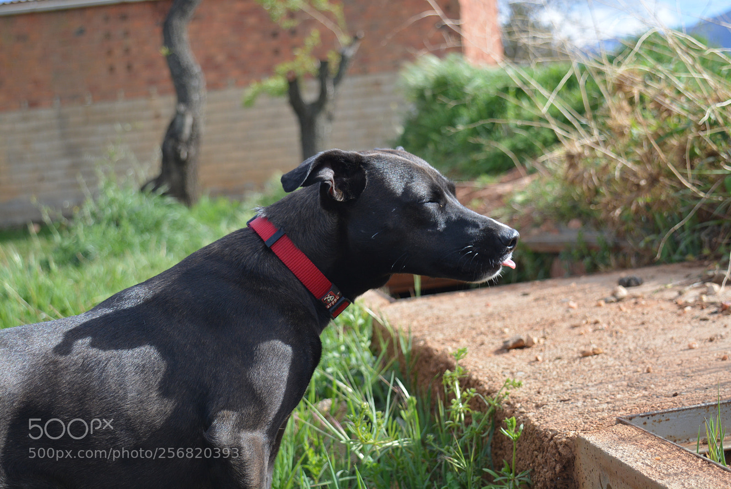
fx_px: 1219
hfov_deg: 33.4
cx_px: 366
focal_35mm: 60
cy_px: 244
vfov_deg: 22.7
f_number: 4.8
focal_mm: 40
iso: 400
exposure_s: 1/1000
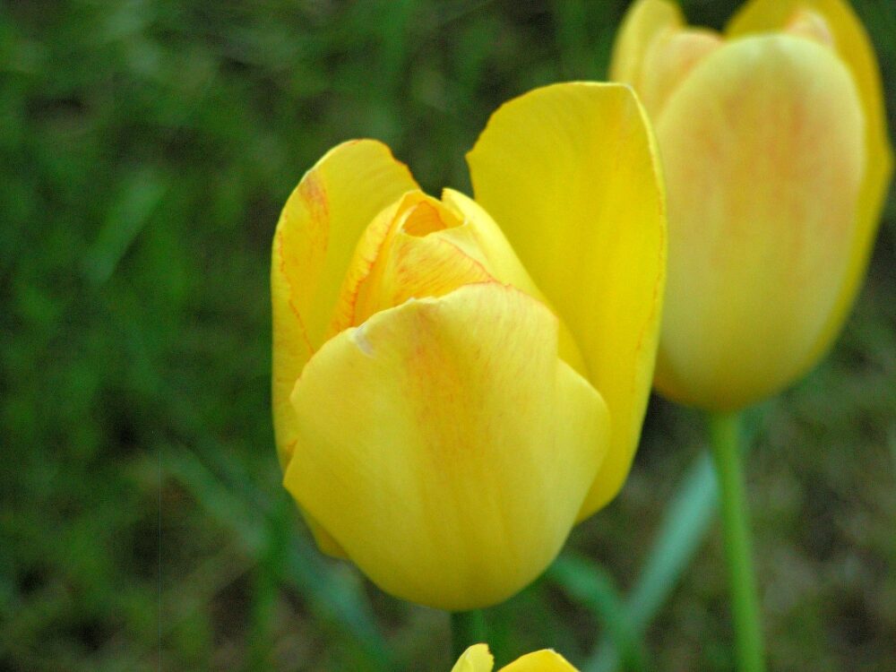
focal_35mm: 227
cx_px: 448
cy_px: 336
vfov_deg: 6.5
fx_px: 5876
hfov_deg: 8.7
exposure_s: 1/125
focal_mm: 37.9
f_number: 3.3
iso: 160
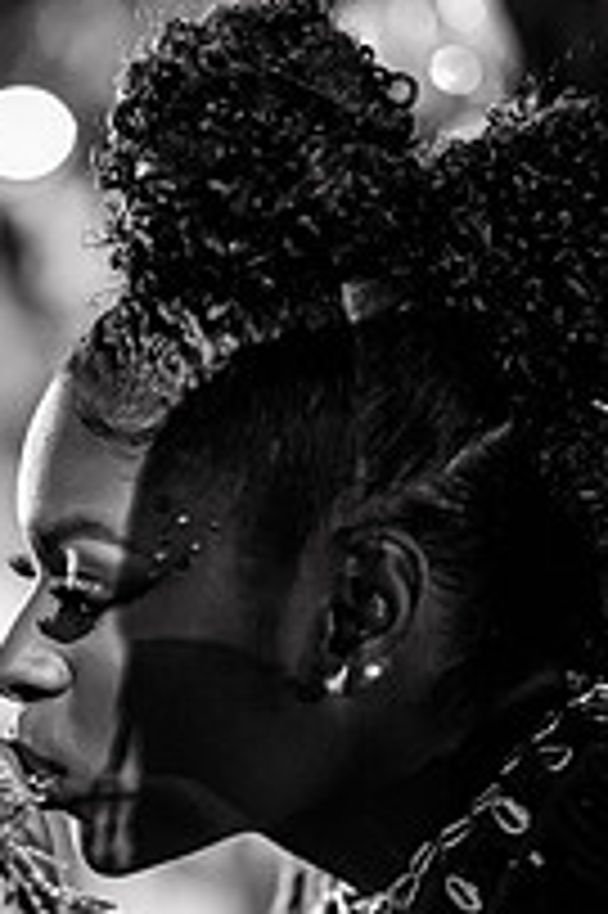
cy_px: 639
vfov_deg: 18.4
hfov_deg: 12.3
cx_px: 104
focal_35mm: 111
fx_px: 2817
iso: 2000
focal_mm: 50
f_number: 1.2
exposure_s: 1/320
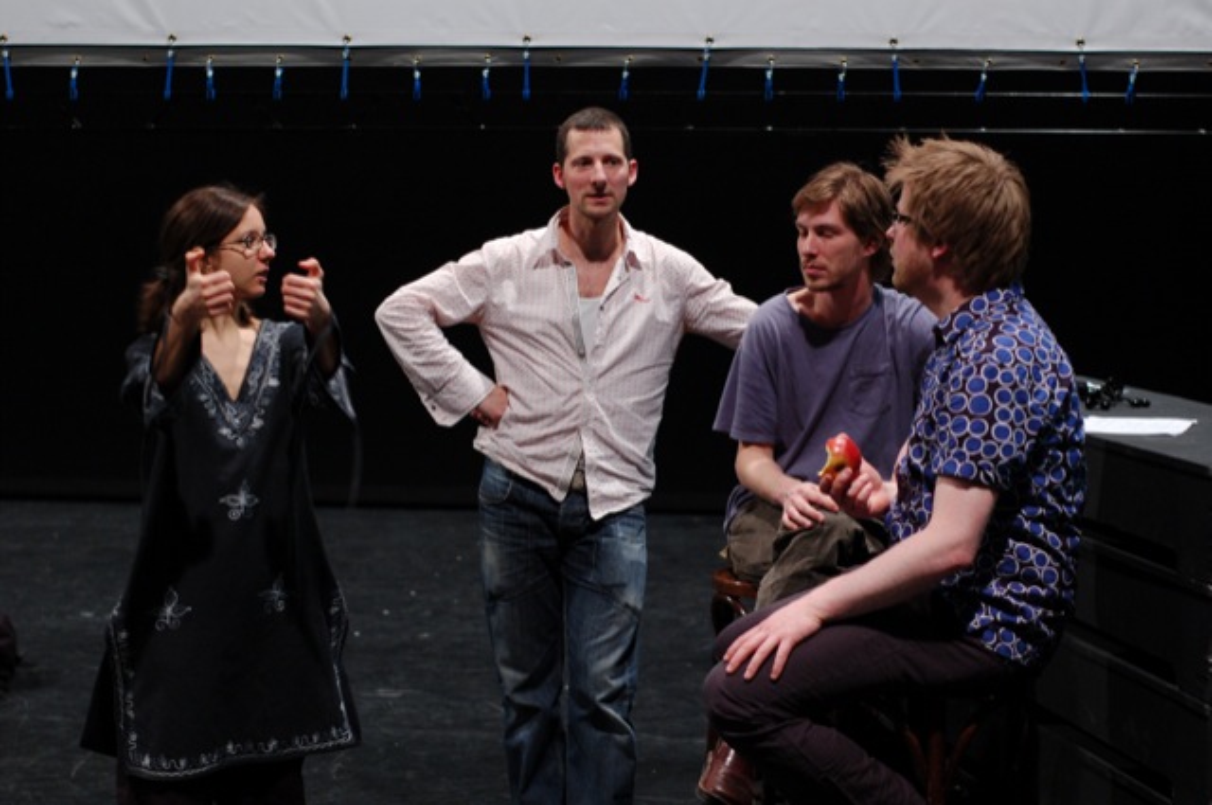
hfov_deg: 27.0
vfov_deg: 18.1
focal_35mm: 75
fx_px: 2522
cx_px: 606
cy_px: 402
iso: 800
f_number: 3.5
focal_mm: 50
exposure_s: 1/50
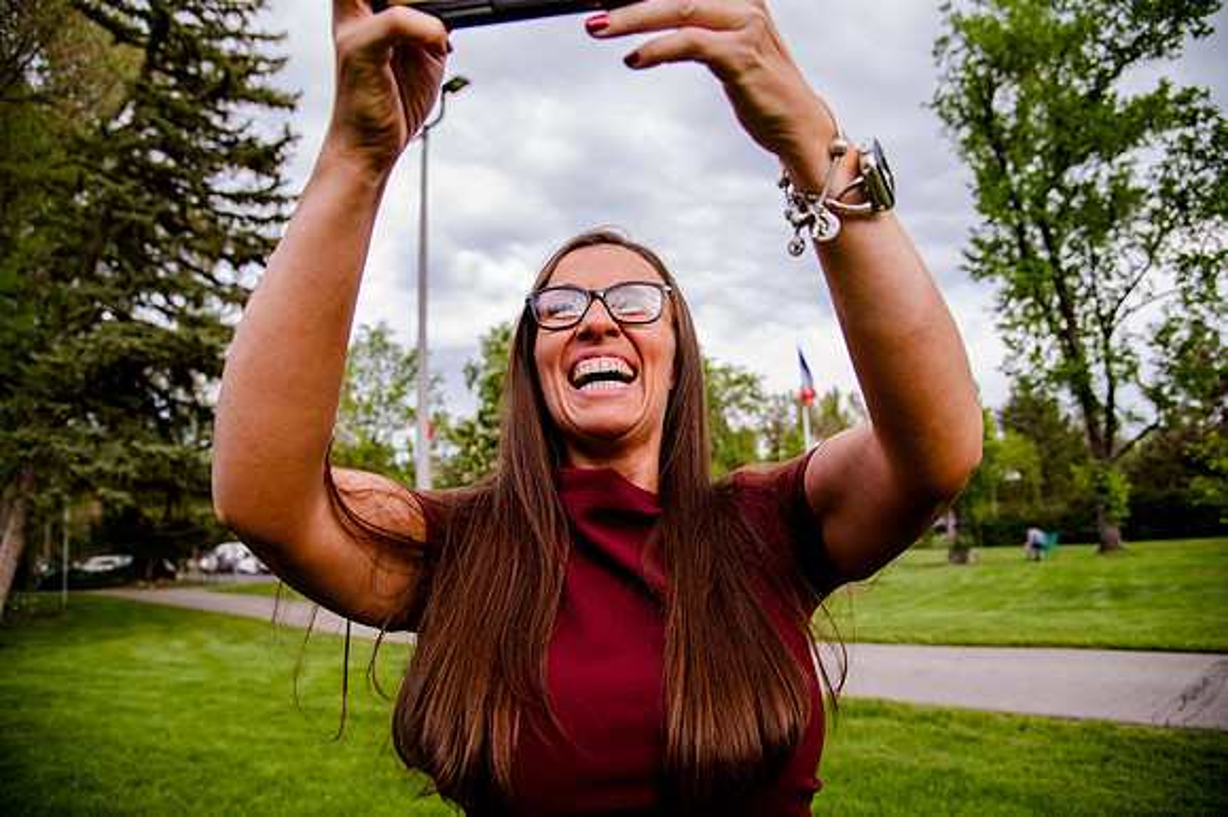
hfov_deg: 73.8
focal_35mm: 24
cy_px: 408
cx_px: 614
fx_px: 818
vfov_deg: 53.1
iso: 160
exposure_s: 1/200
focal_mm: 24
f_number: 4.5
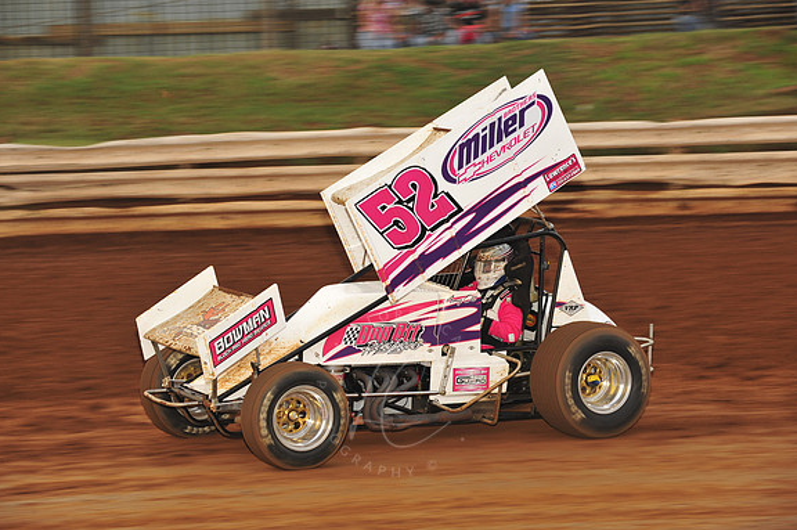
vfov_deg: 10.1
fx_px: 3008
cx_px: 398
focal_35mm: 136
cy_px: 266
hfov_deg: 15.1
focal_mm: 135
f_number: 7.1
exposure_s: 1/320
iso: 640
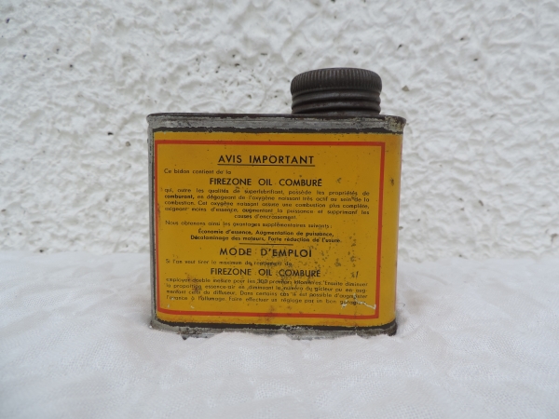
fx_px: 388
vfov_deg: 56.8
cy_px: 210
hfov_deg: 71.6
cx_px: 280
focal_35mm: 24
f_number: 3
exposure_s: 1/250
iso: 80
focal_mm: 4.3
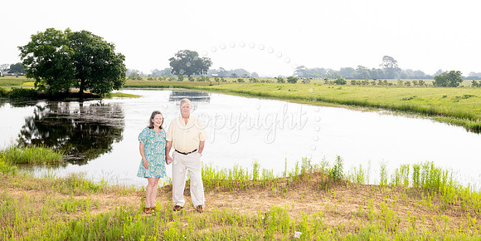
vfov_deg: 20.4
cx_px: 253
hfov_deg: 40.0
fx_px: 660
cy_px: 46
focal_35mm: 53
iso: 320
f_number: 7.1
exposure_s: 1/200
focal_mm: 28
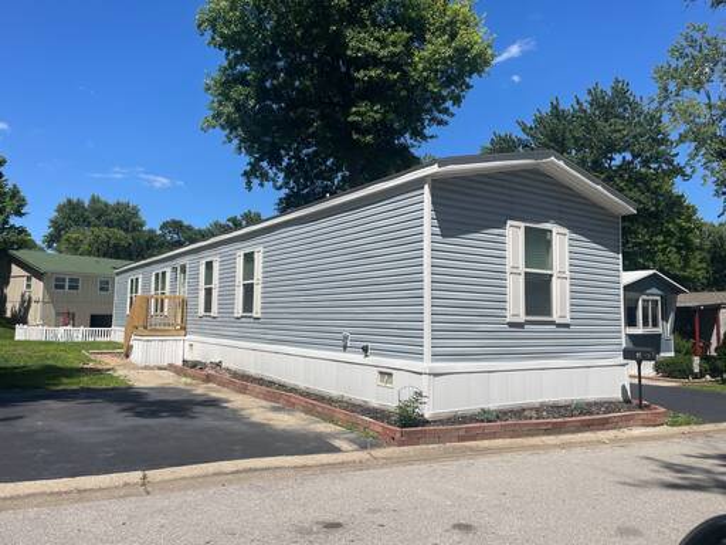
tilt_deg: +5.7
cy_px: 272
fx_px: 545
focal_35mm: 26
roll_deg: -1.0
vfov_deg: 53.1
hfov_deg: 67.3
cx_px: 363
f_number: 1.6
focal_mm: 4.2
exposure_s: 1/4831
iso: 32
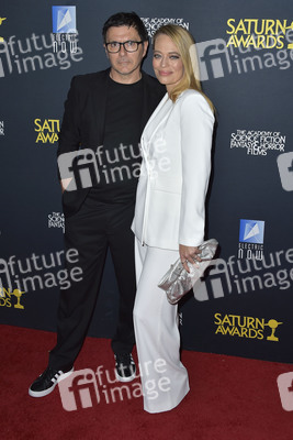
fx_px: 427
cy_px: 220
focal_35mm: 35
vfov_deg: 54.4
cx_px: 146
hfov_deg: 37.9
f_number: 6.3
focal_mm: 35
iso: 250
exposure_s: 1/250
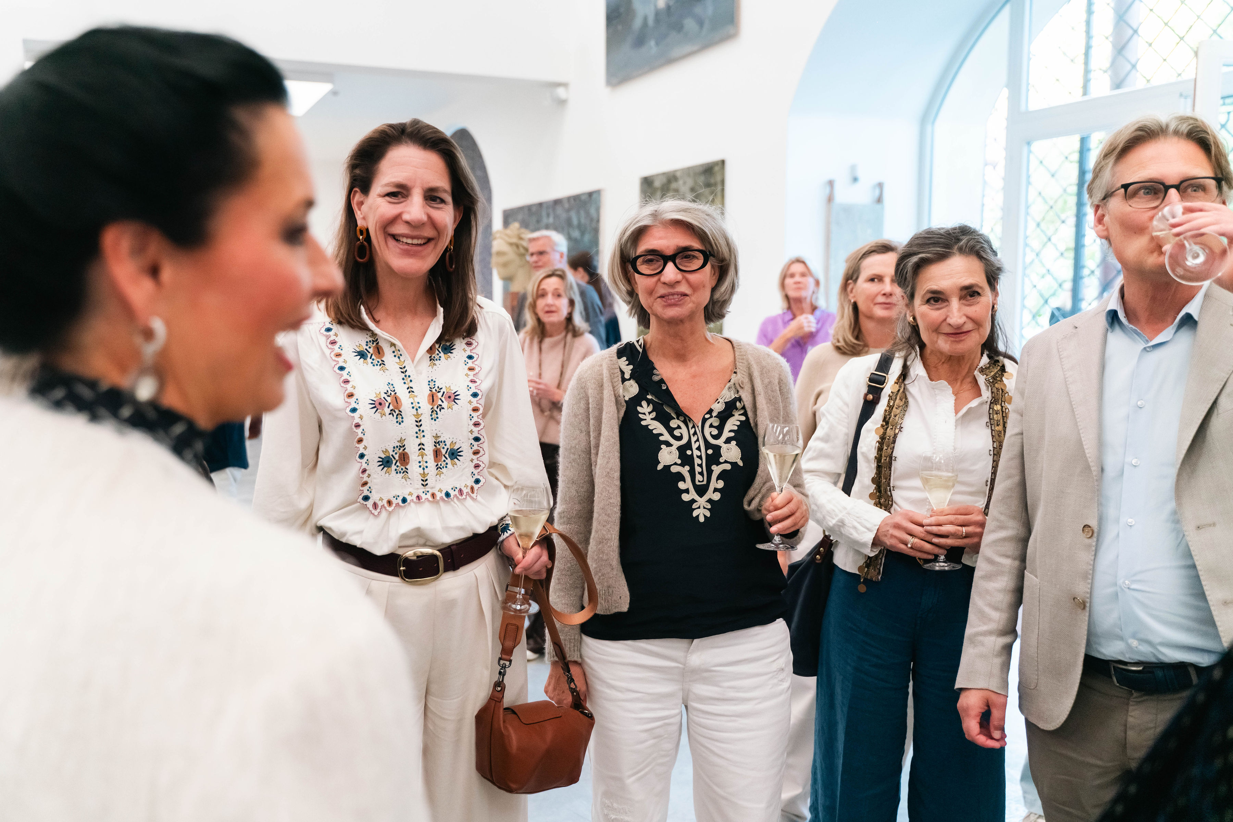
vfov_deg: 42.3
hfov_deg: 60.2
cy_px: 399
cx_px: 559
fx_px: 1061
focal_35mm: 31
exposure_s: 1/200
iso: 2000
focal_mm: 28
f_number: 2.8
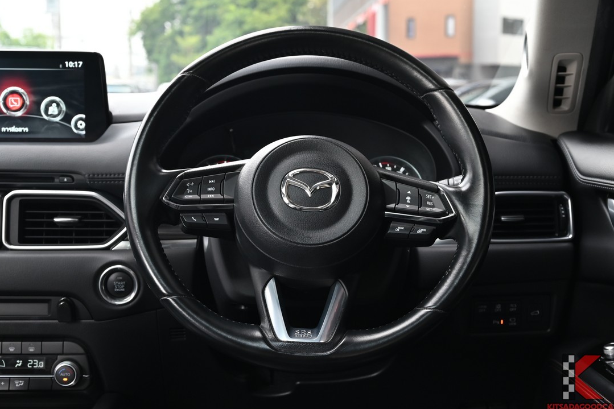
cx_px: 309
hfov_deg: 37.5
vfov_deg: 25.5
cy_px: 207
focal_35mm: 53
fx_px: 904
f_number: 5.6
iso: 400
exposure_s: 1/45
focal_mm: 35
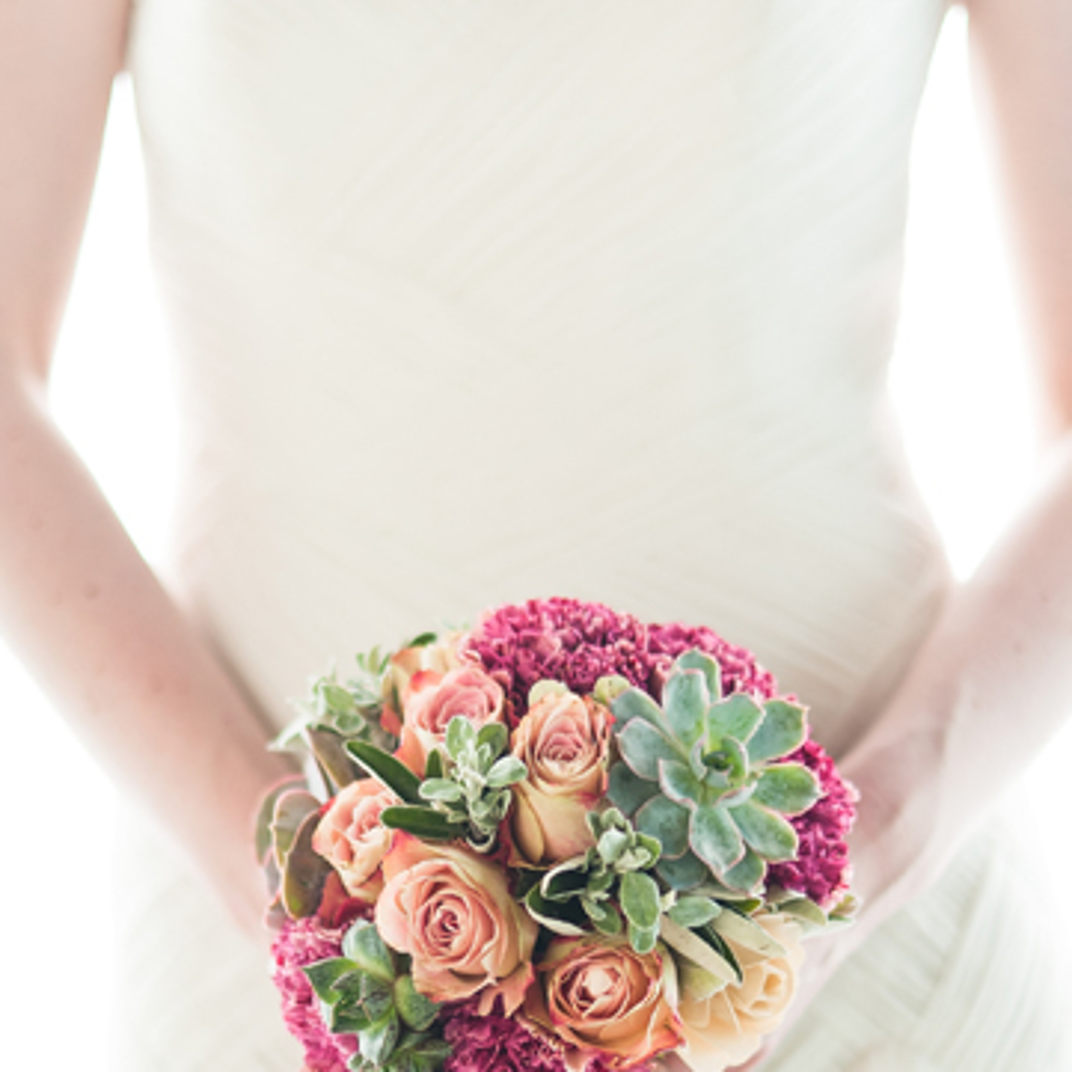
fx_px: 3714
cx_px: 573
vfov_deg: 16.3
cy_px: 799
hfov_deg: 16.4
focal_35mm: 106
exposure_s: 1/160
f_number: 1.8
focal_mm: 50
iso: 200
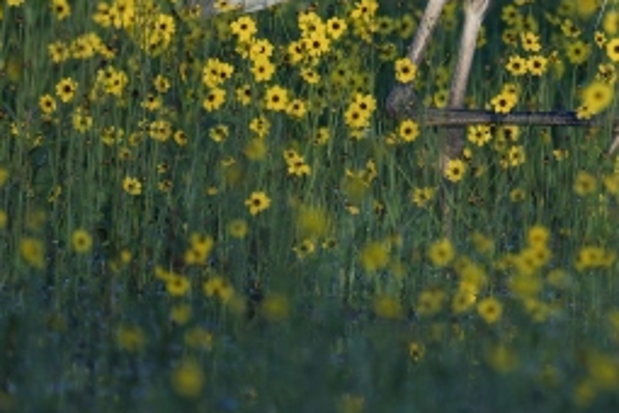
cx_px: 910
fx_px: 64835
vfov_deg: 0.4
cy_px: -130
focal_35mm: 3771
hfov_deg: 0.5
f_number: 8
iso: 1600
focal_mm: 1200
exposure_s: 1/800
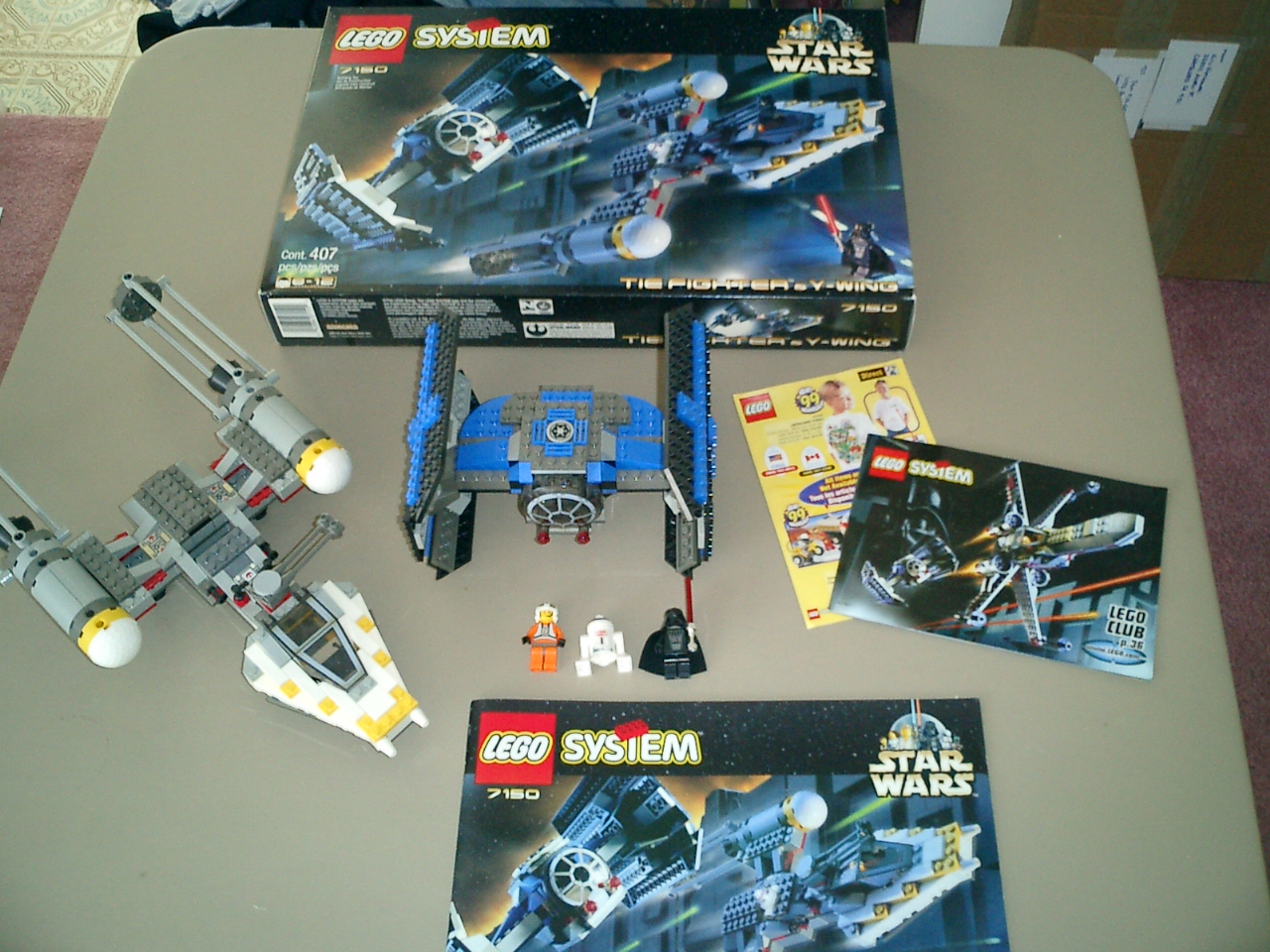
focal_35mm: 36
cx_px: 635
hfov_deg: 51.4
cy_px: 476
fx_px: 1321
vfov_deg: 39.7
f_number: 3.2
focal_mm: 7.5
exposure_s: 1/30
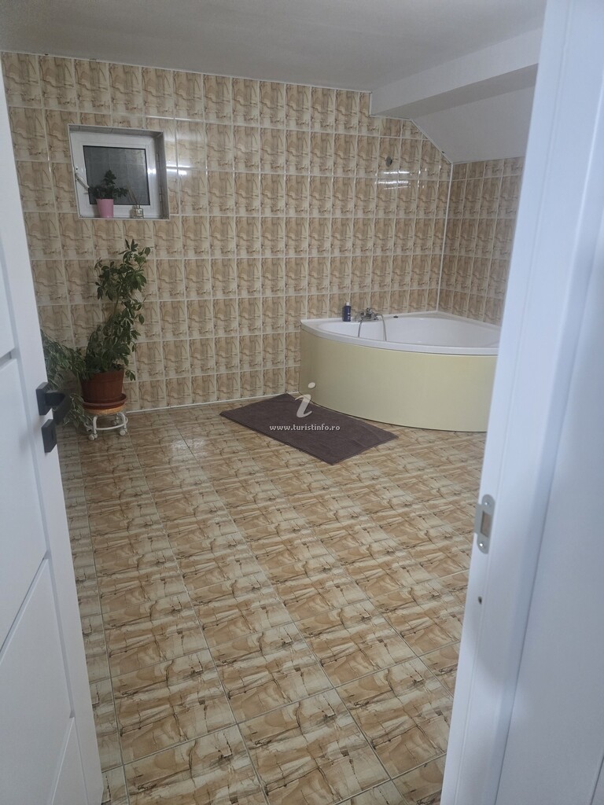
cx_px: 302
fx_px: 535
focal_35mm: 23
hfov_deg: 58.9
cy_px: 402
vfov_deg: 73.9
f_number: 1.7
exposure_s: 1/100
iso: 1000
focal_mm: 6.3
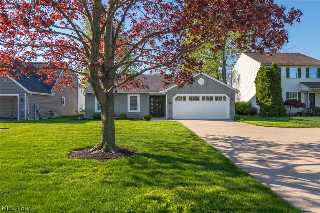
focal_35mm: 24
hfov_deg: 73.8
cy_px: 106
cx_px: 160
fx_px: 213
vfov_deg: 53.1
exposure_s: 1/640
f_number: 9
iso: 200
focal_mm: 24
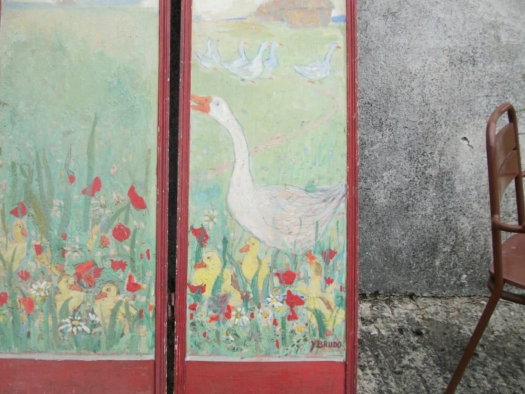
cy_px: 148
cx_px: 167
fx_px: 728
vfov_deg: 30.2
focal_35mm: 48
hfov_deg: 39.1
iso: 80
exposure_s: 1/100
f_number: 8.8
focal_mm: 5.7
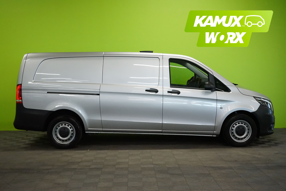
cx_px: 143
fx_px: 373
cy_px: 96
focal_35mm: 47
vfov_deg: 28.6
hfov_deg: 41.9
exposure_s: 1/640
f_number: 6.3
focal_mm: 47
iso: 8000
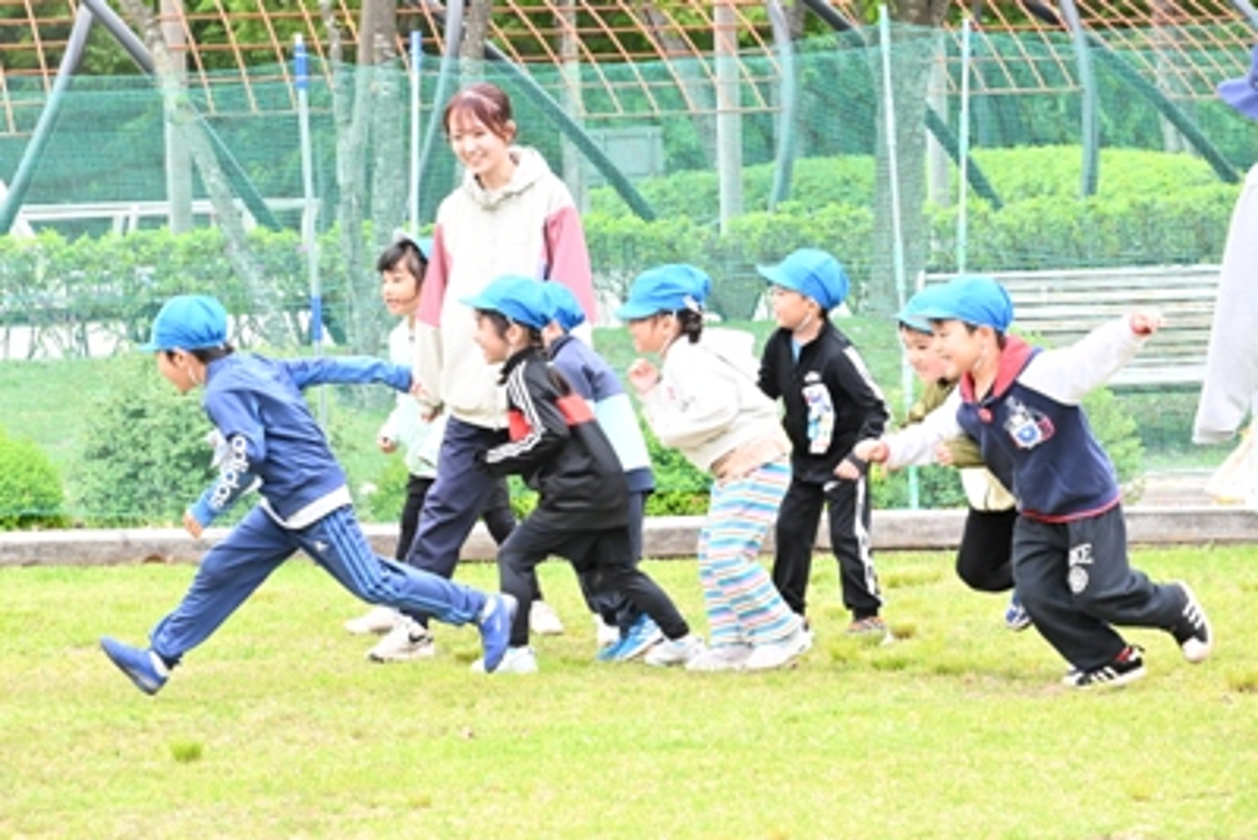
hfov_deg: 11.9
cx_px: 629
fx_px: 6030
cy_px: 420
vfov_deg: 8.0
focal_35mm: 172
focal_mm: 115
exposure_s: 1/1250
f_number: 11
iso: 8000
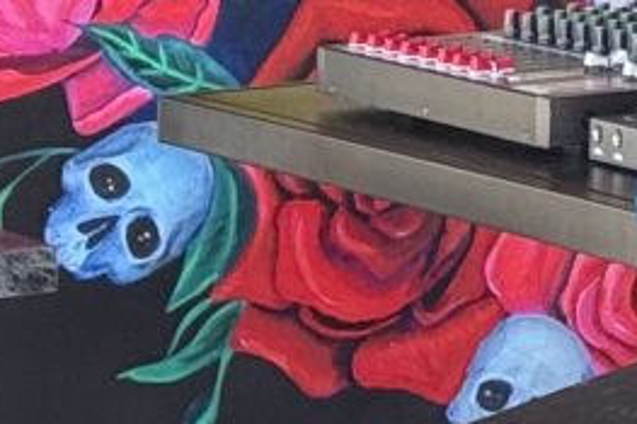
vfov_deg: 4.5
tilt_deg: +3.5
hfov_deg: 6.5
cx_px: 1766
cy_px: -775
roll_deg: +1.0
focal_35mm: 292
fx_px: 5163
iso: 100
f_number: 1.78
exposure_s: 1/70
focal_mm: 6.76
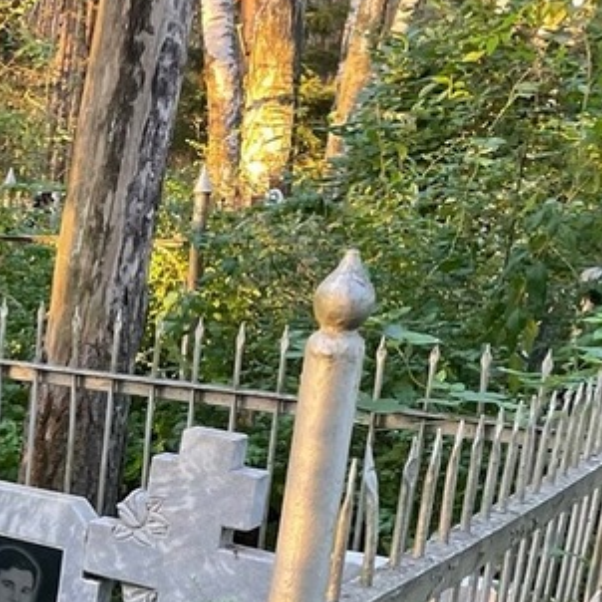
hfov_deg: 20.4
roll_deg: -4.4
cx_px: -161
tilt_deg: -15.8
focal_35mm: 78
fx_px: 1535
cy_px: 672
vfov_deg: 21.0
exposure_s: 1/60
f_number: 1.6
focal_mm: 4.2
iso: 250
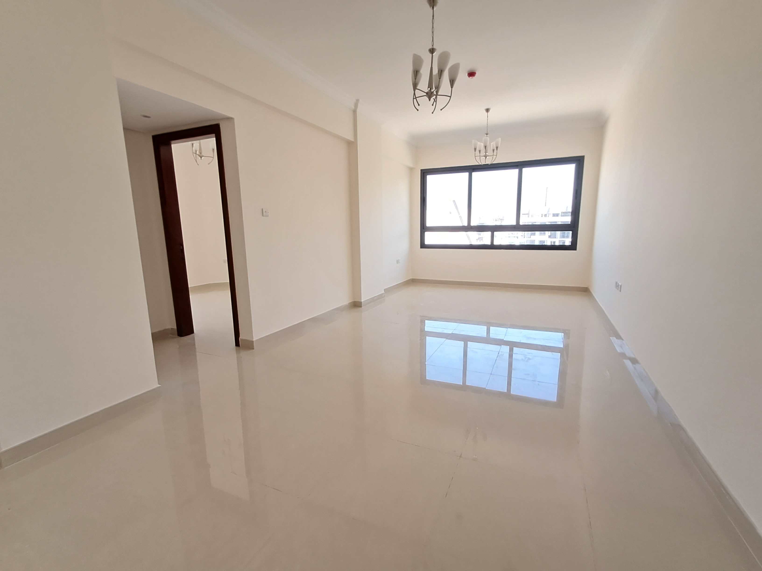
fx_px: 352
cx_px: 381
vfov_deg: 78.1
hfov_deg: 94.5
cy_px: 286
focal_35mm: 16
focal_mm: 1.64
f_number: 2.2
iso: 50
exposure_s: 1/40
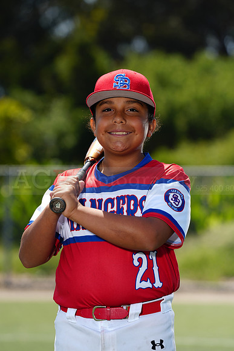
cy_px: 176
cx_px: 117
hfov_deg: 6.9
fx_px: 1949
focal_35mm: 200
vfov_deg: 10.3
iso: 50
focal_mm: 200
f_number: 5
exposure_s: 1/250
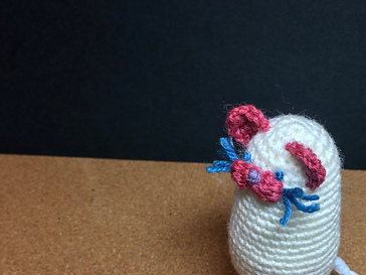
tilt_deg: -44.9
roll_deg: -2.2
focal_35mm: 51
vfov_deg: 28.2
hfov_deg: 36.9
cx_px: 257
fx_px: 539
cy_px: 205
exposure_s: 1/100
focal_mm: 4.15
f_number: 2.2
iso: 50
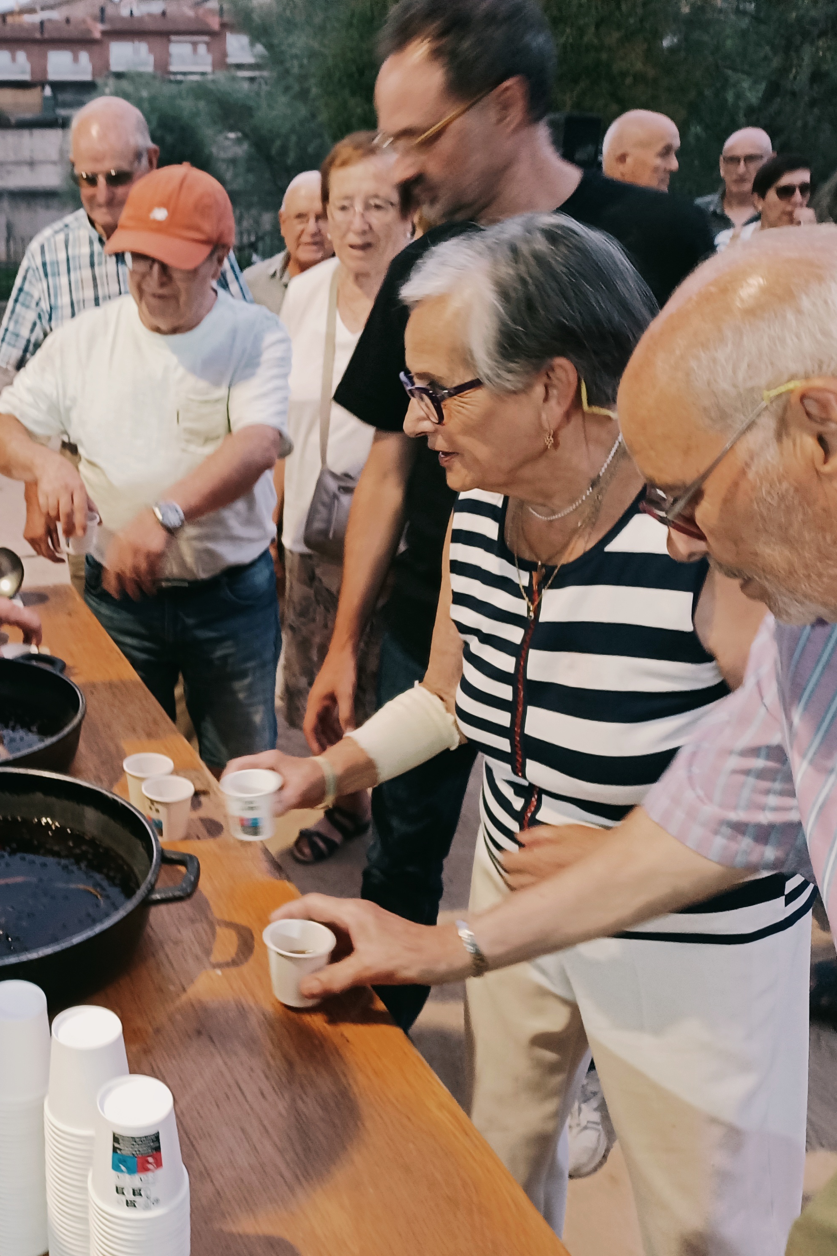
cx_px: 110
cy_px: 633
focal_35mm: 35
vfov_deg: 54.4
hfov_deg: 35.9
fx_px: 1221
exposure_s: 1/25
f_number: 1.8
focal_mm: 4.6
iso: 640
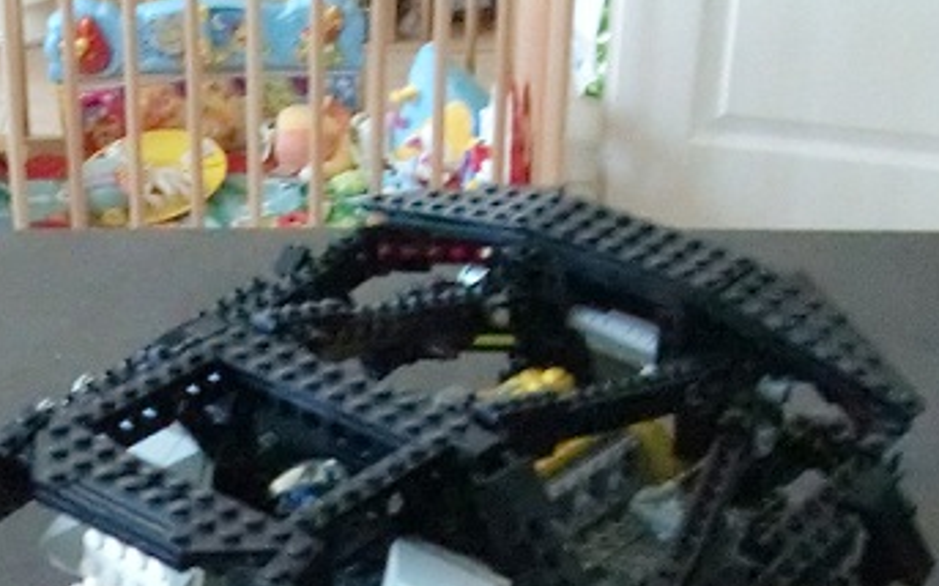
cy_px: 808
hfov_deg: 22.7
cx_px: 71
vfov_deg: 14.0
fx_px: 2276
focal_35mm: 89
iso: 1600
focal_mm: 6.3
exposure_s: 1/50
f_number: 2.8
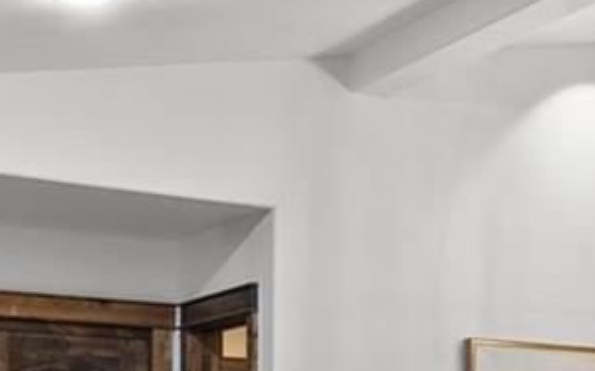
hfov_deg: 19.9
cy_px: 523
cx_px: 942
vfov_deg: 14.2
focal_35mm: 87
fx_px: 1410
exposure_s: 1/2.5
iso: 640
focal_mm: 16
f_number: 8
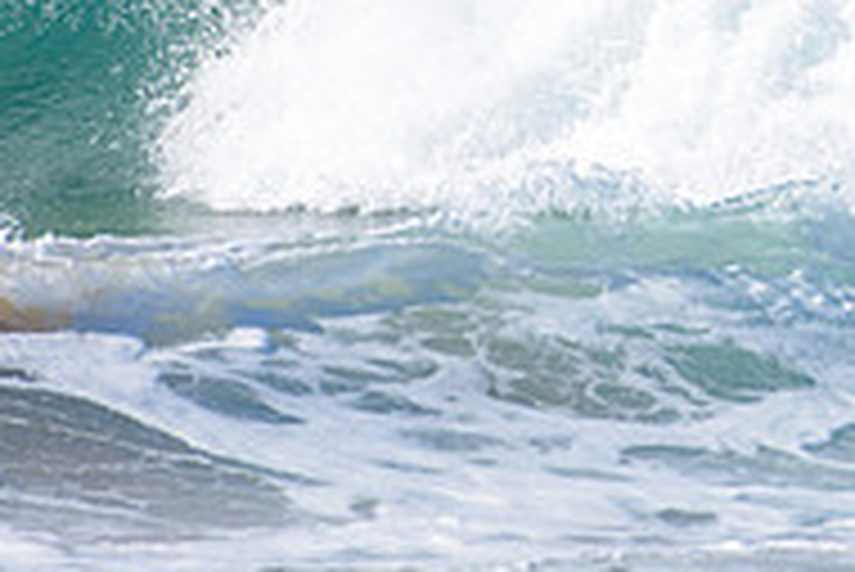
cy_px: -137
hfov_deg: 1.4
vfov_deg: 0.9
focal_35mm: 1526
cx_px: 580
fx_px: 36269
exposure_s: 1/2500
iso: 200
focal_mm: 500
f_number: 5.6
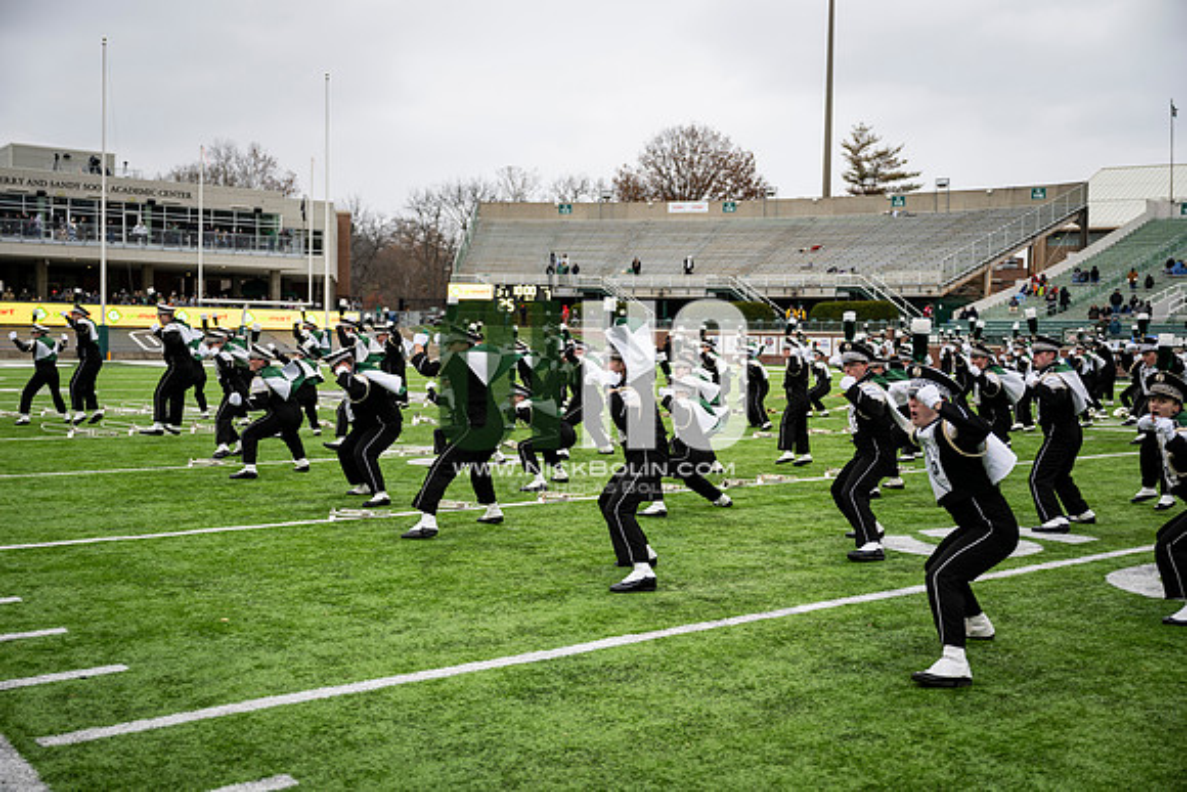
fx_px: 1253
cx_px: 594
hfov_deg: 50.7
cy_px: 396
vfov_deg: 35.1
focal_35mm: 38
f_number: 2.8
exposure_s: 1/500
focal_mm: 38
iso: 100
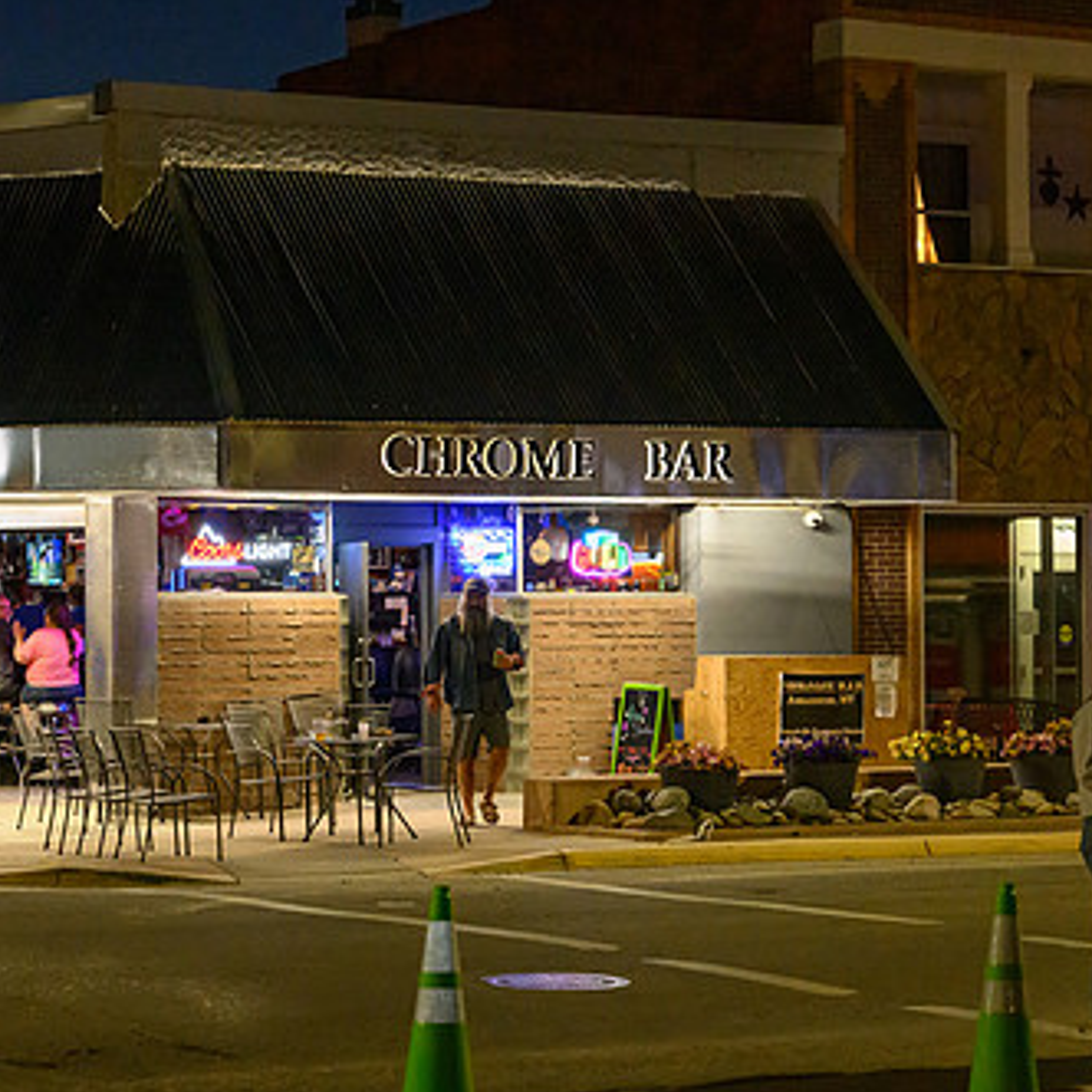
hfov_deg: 16.6
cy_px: 498
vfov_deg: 16.7
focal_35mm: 104
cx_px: 266
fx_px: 3712
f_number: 4
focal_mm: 70
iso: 12800
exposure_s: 1/200
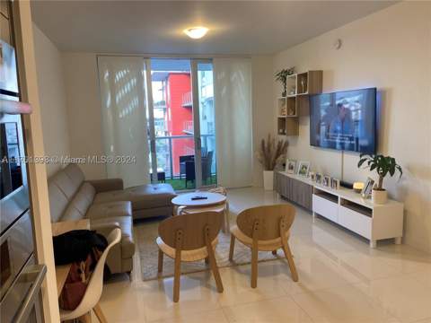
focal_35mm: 26
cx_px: 216
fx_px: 324
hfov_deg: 67.3
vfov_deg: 53.1
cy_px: 162
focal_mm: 4.25
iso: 64
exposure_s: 1/60
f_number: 1.8
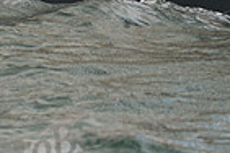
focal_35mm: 309
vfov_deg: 4.4
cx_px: 264
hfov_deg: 6.6
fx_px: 1974
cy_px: -129
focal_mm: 75
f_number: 3.5
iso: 250
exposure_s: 1/500
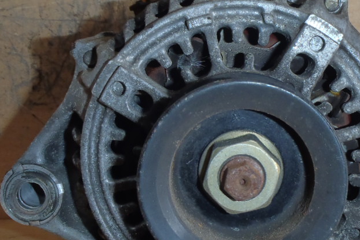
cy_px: 129
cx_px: 231
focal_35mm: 60
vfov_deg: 22.6
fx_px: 600
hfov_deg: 33.2
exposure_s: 1/30
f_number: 3.9
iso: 100
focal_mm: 5
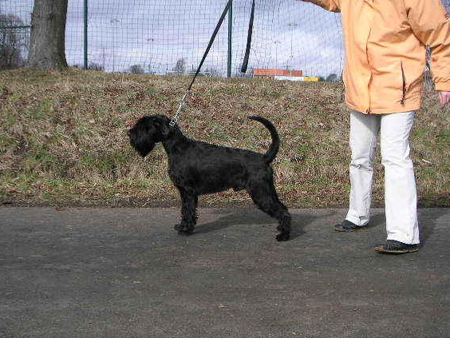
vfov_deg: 34.3
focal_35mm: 42
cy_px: 175
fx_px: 546
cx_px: 215
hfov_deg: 44.8
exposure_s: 1/500
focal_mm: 5.7
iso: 50
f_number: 2.8
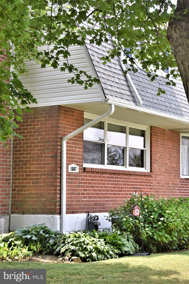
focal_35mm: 72
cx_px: 94
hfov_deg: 18.9
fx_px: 567
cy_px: 142
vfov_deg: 28.1
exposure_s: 1/500
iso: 560
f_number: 8
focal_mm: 48
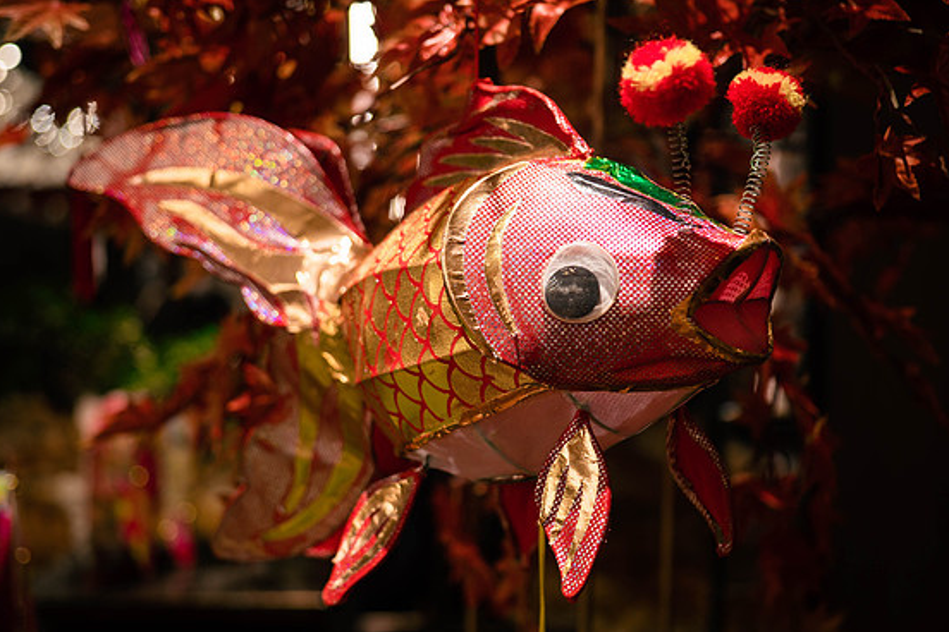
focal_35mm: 47
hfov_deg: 41.9
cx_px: 488
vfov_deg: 28.6
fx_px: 1239
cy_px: 329
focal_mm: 21
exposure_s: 1/40
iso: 200
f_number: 1.8
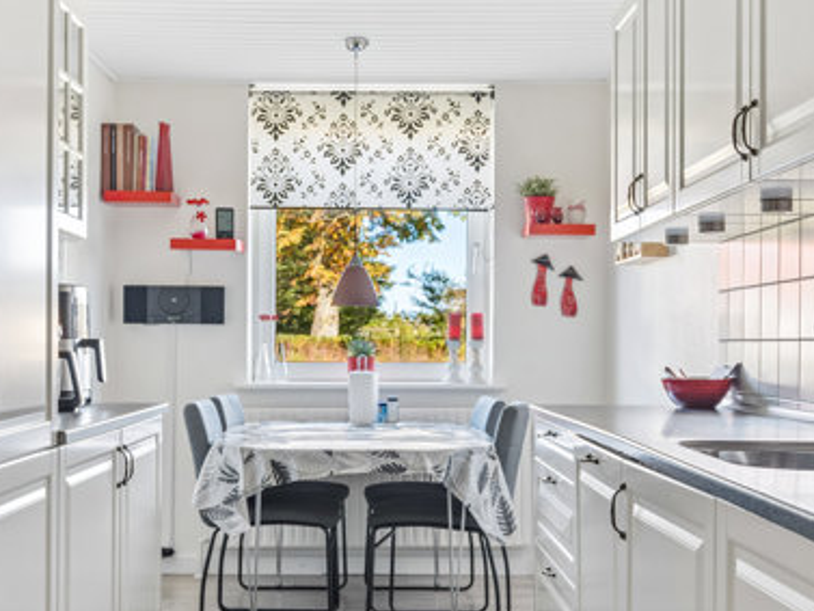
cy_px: 349
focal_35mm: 49
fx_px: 1153
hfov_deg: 38.9
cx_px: 382
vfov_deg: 29.7
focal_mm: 24
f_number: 4.5
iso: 400
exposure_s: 1/40
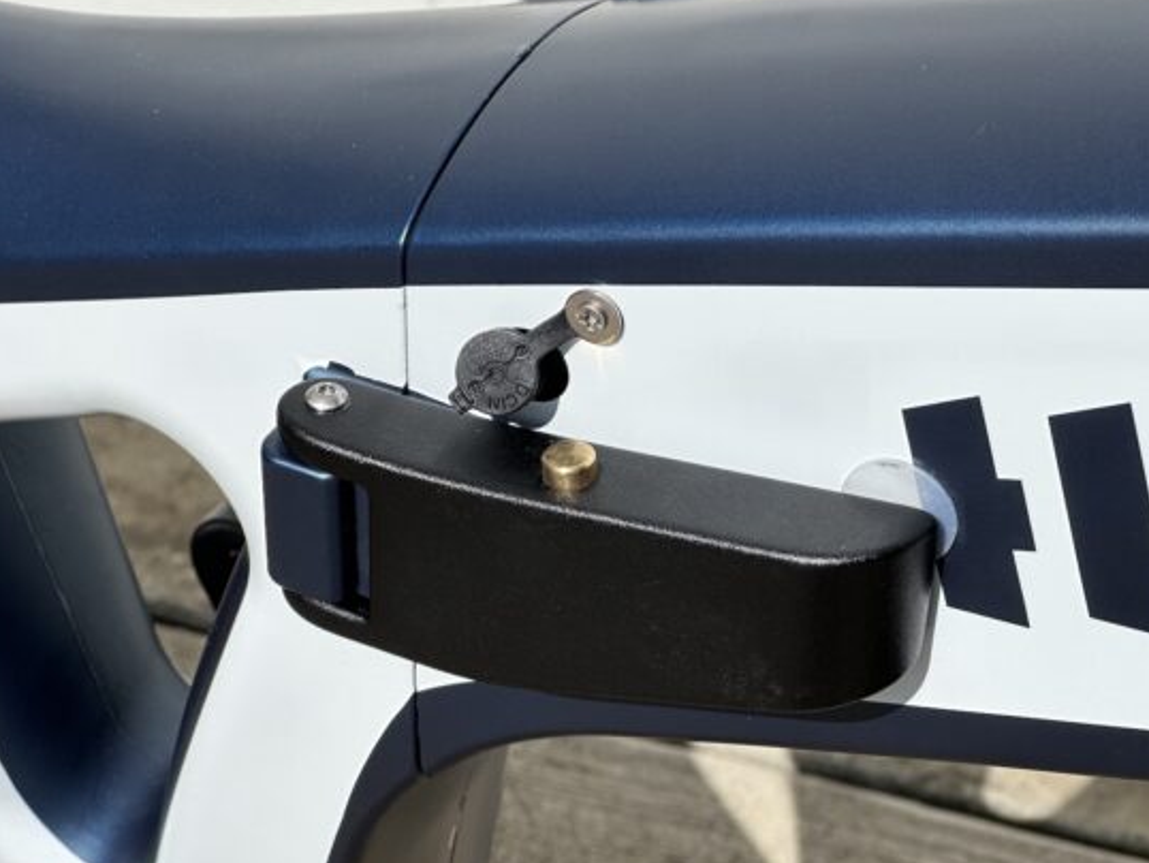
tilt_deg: -40.3
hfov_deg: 21.1
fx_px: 3088
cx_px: 671
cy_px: 421
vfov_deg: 15.9
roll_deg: -0.9
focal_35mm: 93
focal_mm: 9
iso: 32
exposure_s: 1/1575
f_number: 2.8
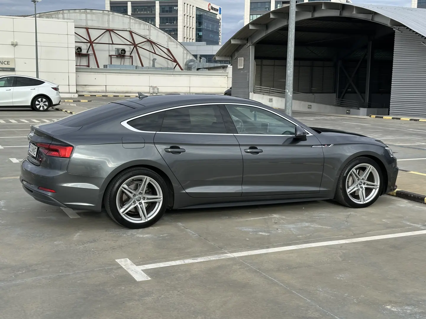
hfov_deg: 39.7
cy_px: 160
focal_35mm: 48
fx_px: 591
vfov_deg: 30.3
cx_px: 213
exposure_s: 1/1475
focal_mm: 6.86
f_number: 1.78
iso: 64
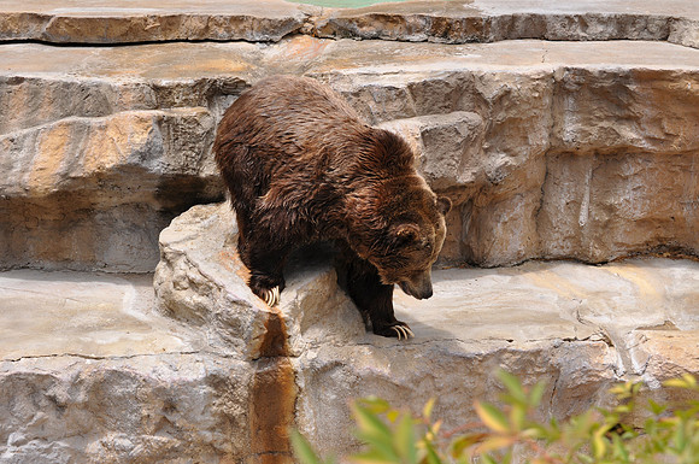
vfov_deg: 22.6
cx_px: 350
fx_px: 1163
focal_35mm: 60
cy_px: 232
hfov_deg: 33.4
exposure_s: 1/400
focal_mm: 40
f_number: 10
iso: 200
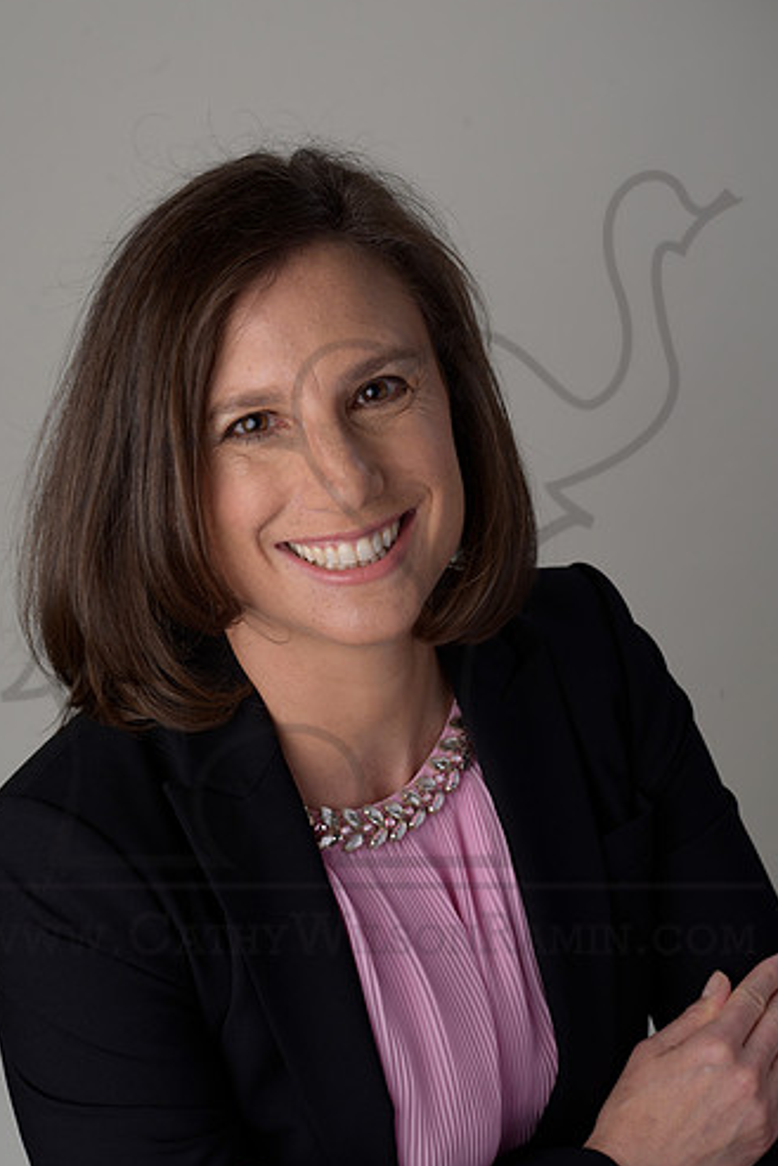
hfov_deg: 13.7
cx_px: 368
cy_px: 575
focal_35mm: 100
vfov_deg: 20.4
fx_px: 3239
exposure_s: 1/100
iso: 125
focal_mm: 85
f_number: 11
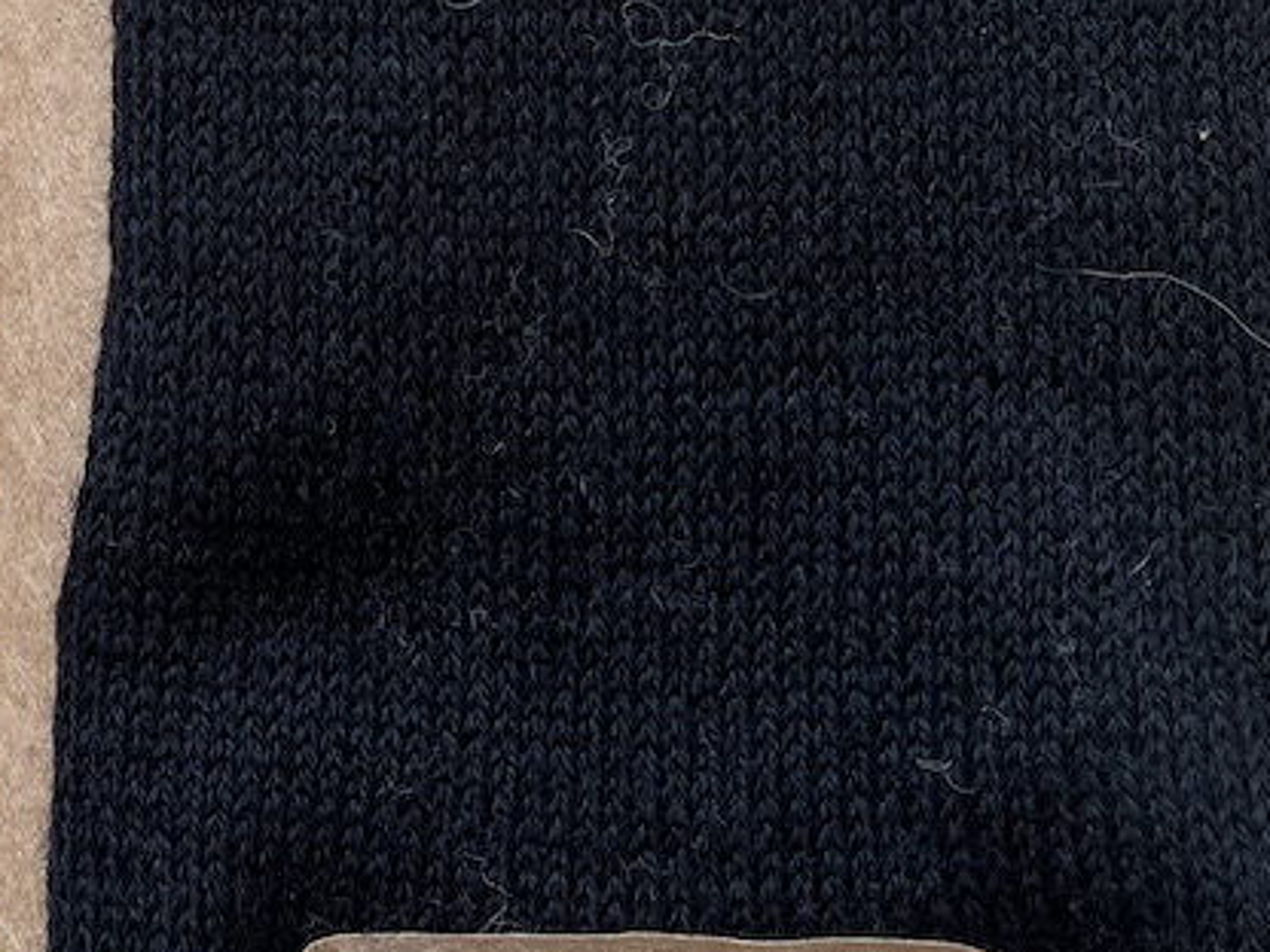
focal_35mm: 80
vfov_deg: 17.9
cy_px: -27
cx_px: 58
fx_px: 2935
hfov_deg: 23.6
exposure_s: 1/122
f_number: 1.6
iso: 50
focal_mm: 5.1
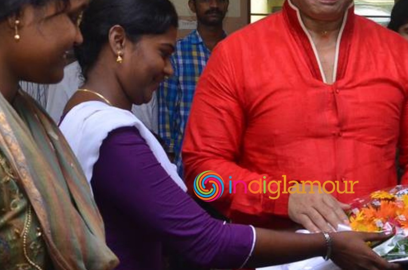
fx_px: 916
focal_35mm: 81
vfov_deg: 16.8
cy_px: 112
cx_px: 275
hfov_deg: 25.0
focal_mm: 26
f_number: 7.1
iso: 1600
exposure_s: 1/125
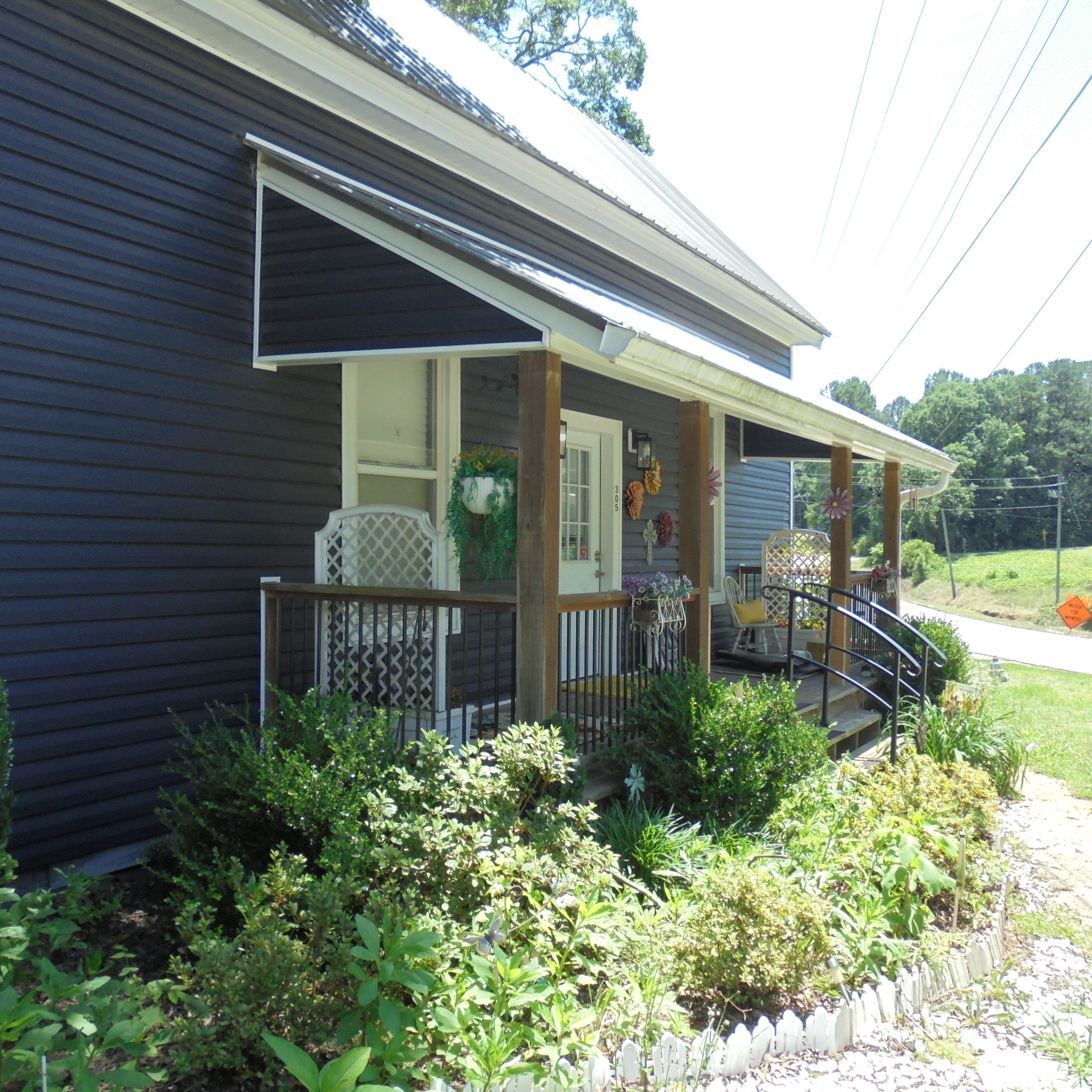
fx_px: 1106
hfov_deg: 52.5
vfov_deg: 52.5
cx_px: 564
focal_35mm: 31
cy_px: 546
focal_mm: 4.6
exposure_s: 1/250
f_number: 3.5
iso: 100
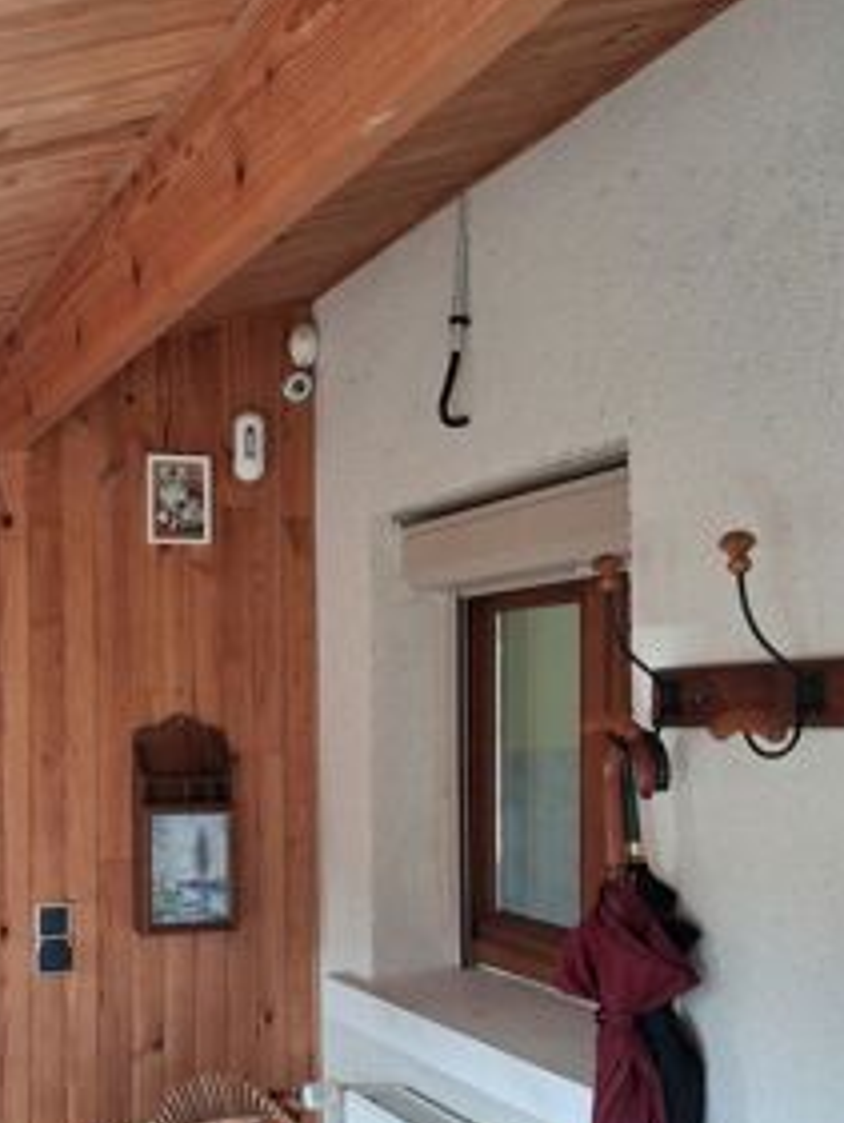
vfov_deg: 45.4
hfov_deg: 34.5
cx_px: 216
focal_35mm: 41
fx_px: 1332
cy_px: 693
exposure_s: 1/120
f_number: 1.8
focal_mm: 4
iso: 160
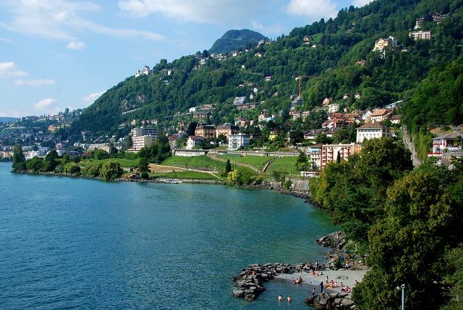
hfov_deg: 41.8
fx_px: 605
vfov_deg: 28.7
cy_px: 155
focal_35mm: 47
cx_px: 222
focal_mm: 26
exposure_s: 1/250
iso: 200
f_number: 11
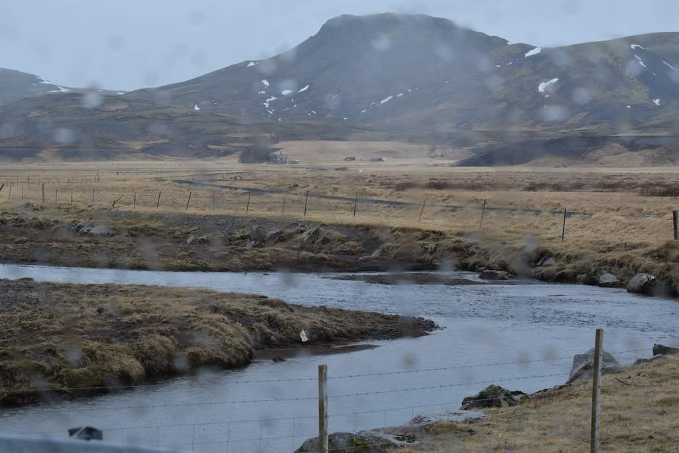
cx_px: 340
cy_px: 226
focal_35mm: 82
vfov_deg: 16.6
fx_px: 1556
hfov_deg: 24.6
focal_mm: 55
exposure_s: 1/640
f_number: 10
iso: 640
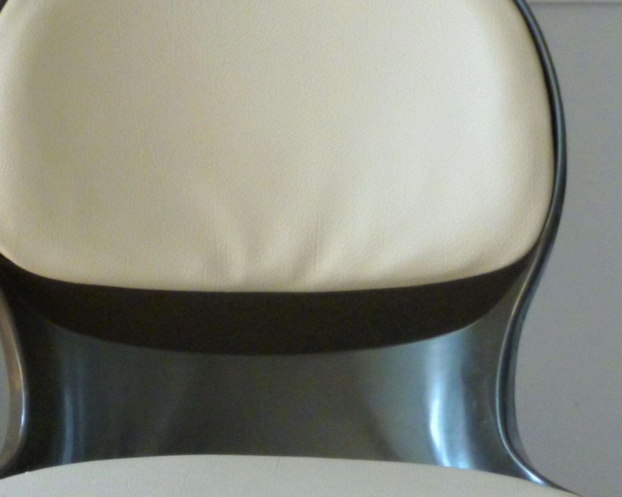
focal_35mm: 246
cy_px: 629
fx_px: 4529
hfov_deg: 7.9
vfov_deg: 6.2
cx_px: 314
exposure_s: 1/8
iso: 160
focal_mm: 15.3
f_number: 5
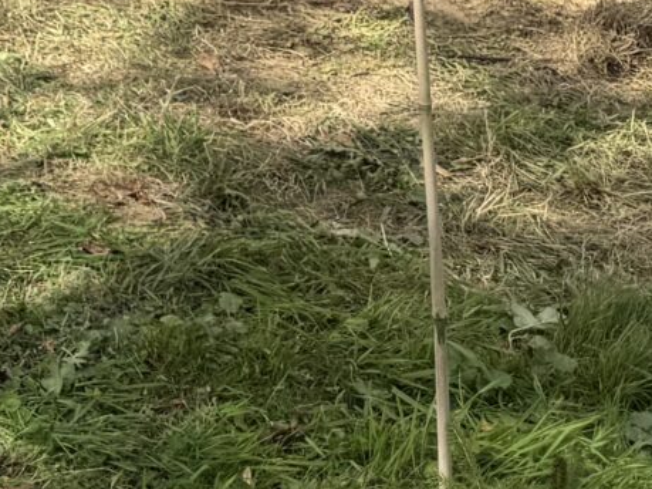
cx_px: -604
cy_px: -773
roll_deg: -1.0
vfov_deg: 9.5
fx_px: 2523
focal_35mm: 134
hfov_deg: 13.0
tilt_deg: -1.6
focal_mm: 6.76
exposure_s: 1/2710
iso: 80
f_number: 1.78
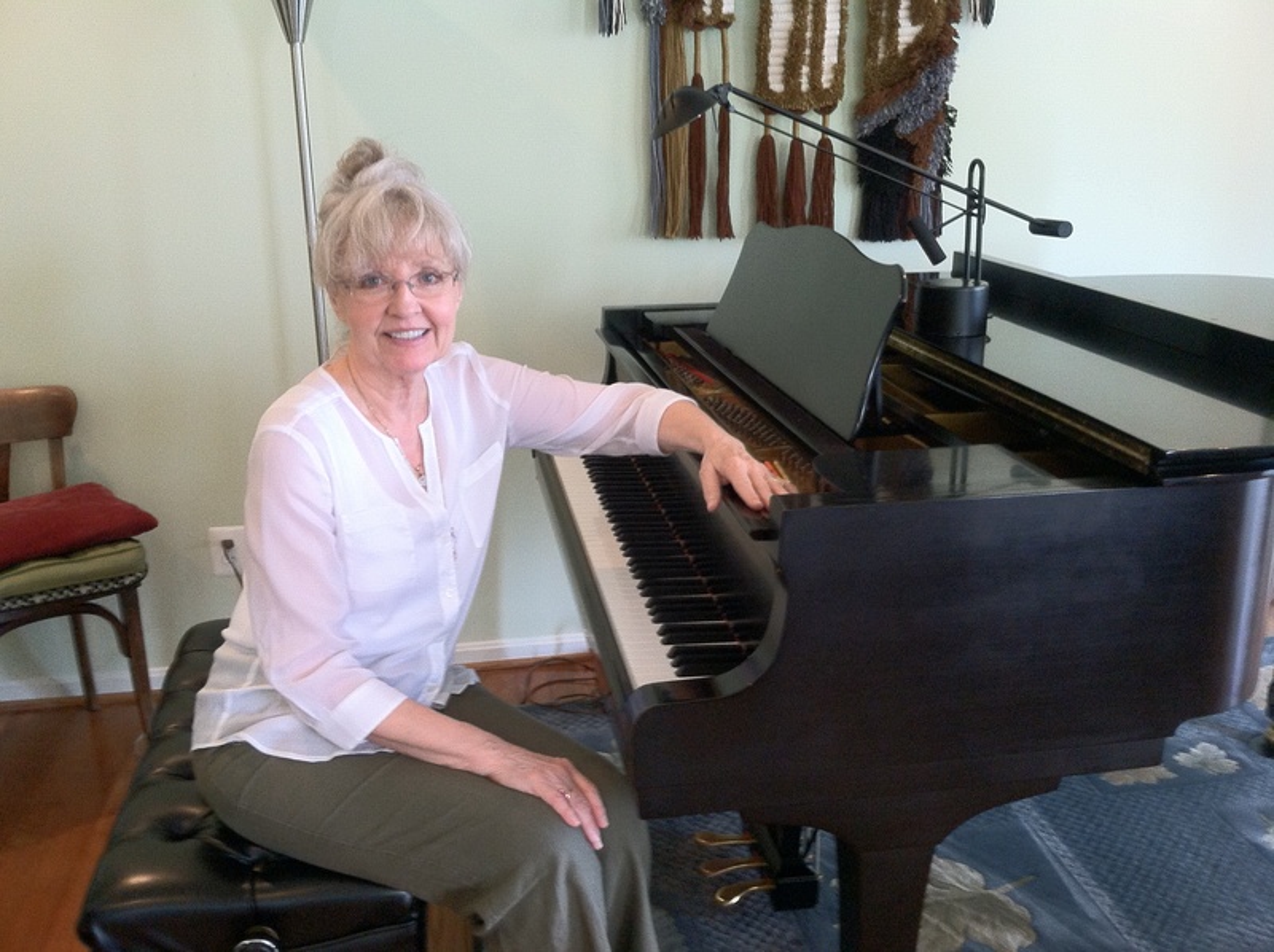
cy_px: 476
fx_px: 1287
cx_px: 637
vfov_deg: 40.6
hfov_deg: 52.7
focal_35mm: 35
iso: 125
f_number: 2.8
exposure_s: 1/17
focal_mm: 3.85
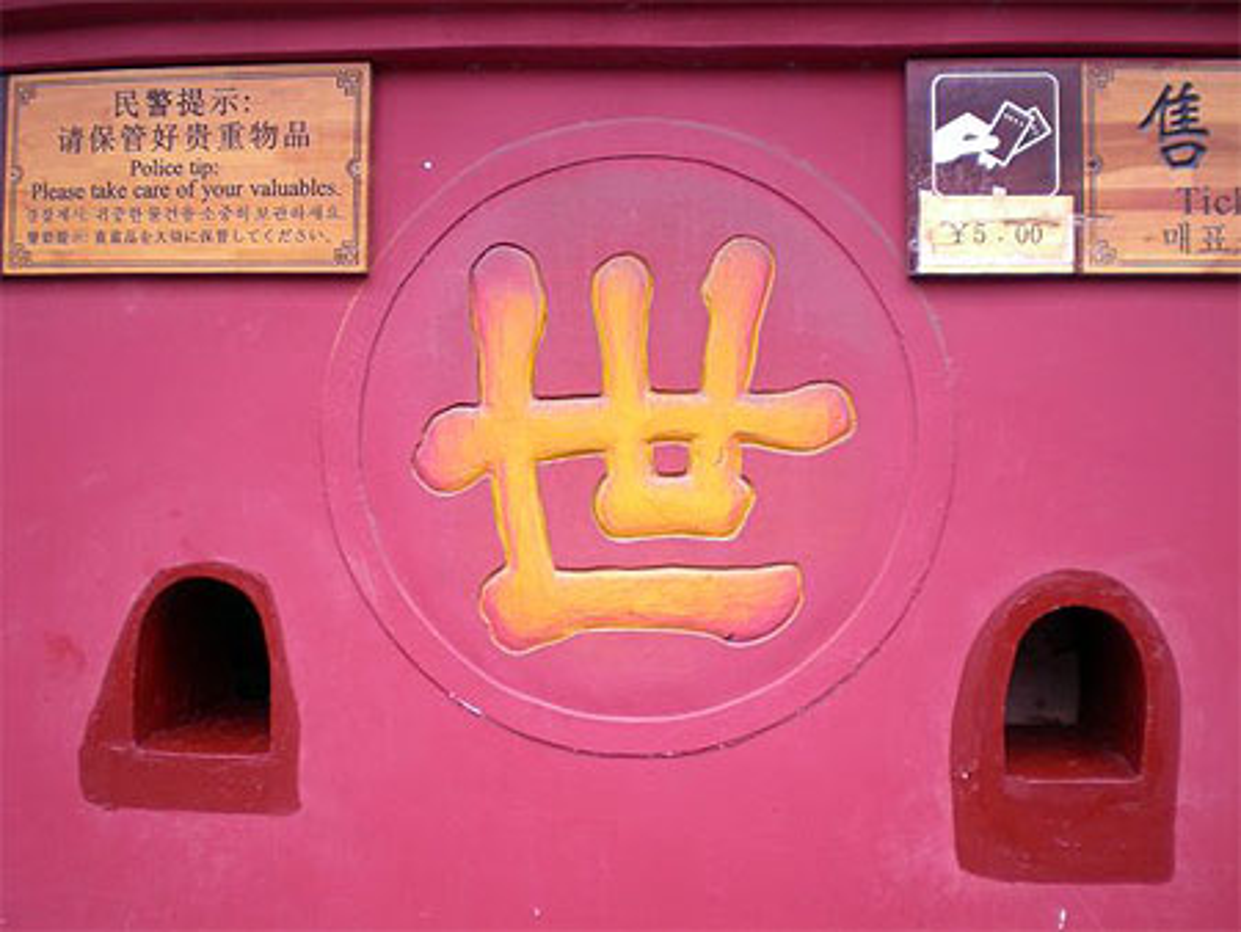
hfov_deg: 49.0
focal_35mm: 38
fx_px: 1363
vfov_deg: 37.8
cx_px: 620
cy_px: 466
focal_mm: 6.3
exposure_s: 1/54.3
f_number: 3.1
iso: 50
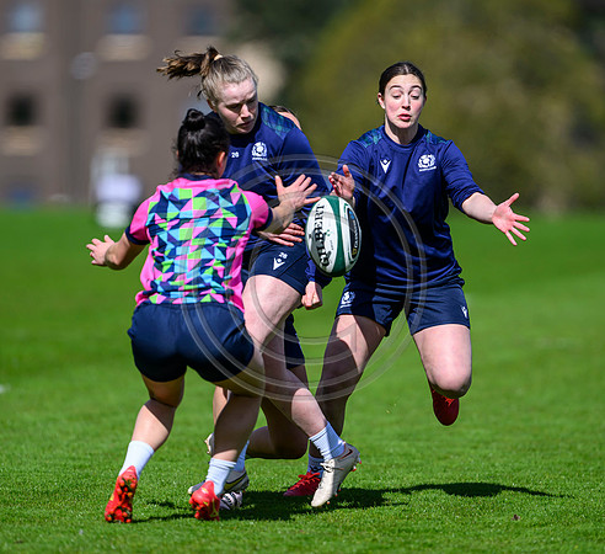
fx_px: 10249
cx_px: 359
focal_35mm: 541
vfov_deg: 3.1
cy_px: 298
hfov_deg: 3.4
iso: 250
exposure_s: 1/4000
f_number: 3.2
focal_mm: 400
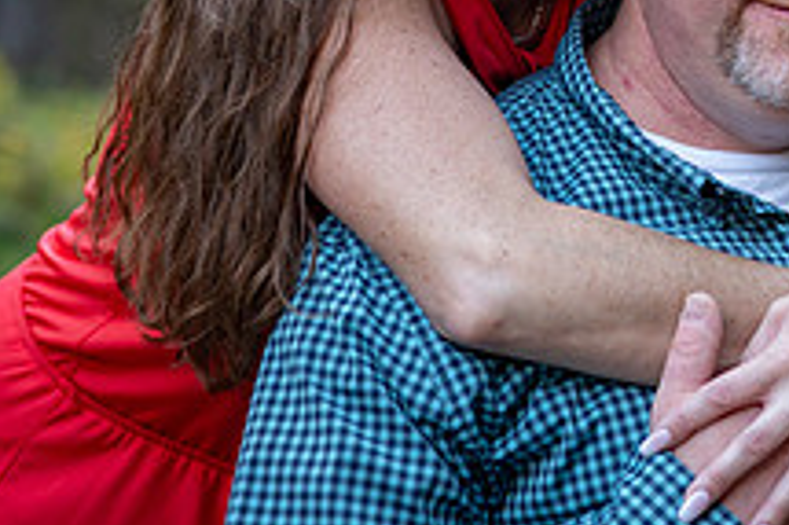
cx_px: 818
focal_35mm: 135
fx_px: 2956
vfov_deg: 10.0
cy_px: -117
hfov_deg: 14.9
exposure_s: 1/500
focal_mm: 50
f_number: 2.8
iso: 640
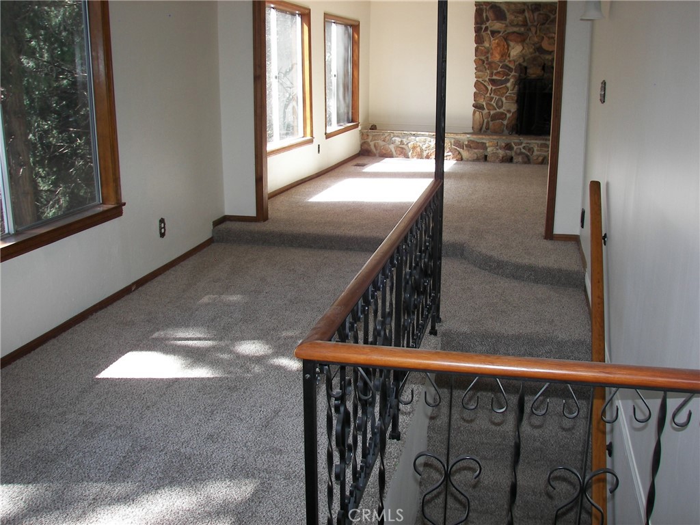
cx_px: 350
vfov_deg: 39.7
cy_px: 262
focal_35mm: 36
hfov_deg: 51.4
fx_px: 728
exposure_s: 1/60
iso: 50
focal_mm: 6
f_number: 2.8
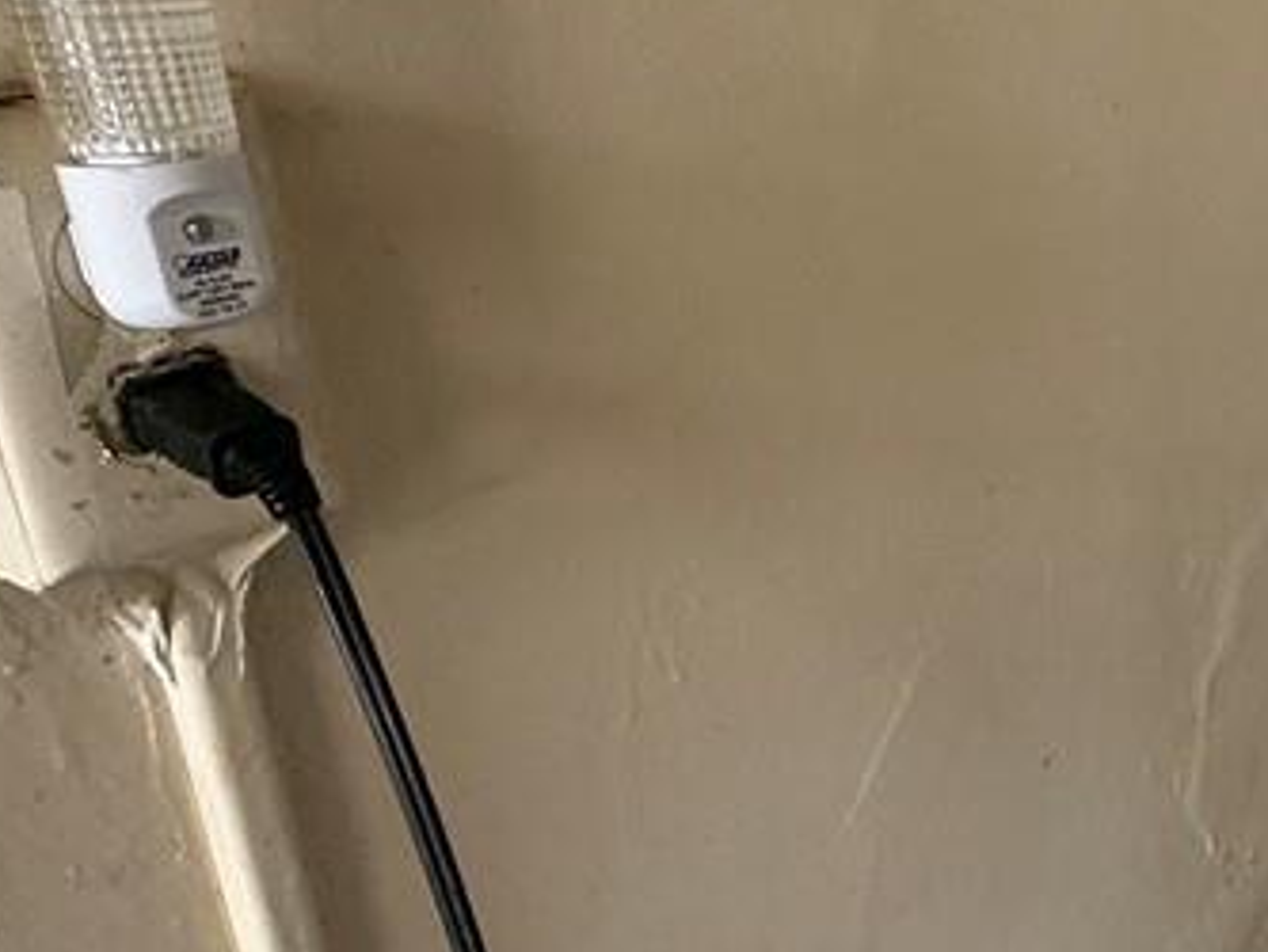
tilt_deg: -21.2
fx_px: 1576
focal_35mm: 43
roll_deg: -2.6
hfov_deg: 36.8
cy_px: 499
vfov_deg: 33.6
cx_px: 1405
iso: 320
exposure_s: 1/121
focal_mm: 2.22
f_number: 2.2
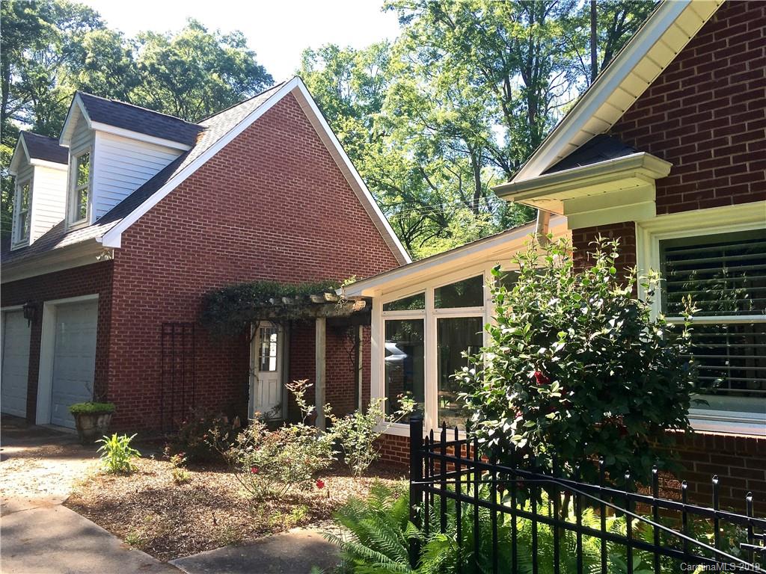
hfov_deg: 61.7
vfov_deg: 48.2
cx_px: 383
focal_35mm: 29
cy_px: 287
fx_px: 642
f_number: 2.2
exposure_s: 1/331
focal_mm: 4.15
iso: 25
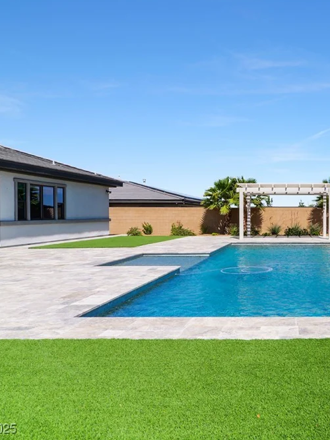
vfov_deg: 58.4
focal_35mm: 31
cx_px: 295
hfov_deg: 41.9
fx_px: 394
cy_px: 216
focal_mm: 14
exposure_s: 1/100
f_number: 14
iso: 100
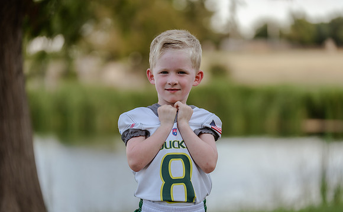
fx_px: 1254
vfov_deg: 9.7
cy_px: 116
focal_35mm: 134
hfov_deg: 15.6
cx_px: 175
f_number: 2.8
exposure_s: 1/320
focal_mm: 129
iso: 160
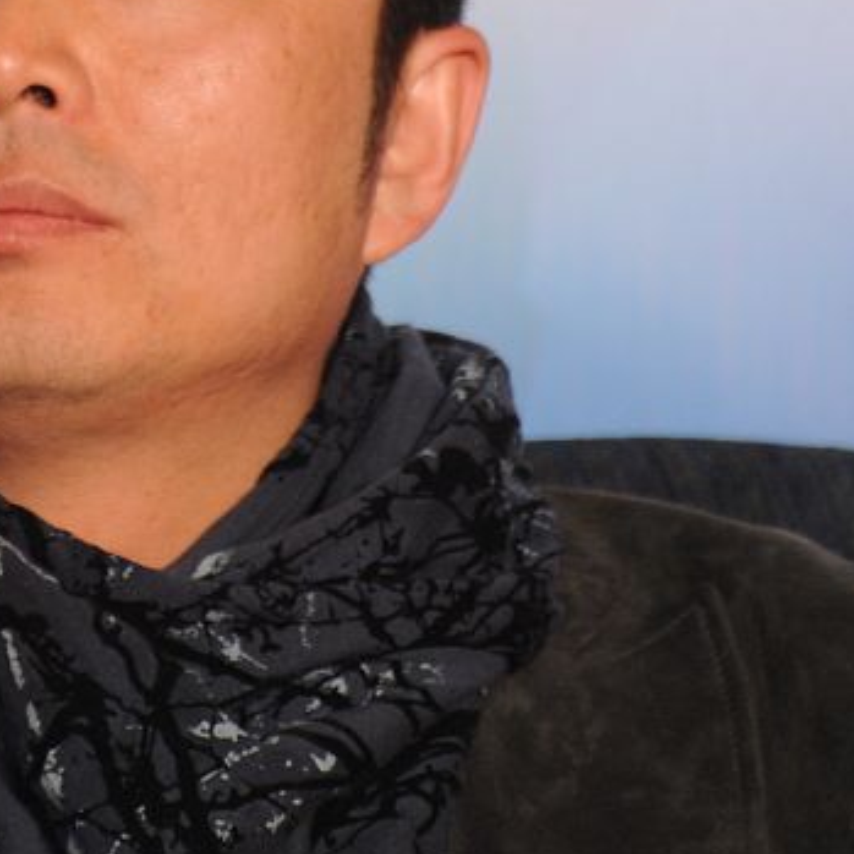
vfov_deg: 2.0
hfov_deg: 2.0
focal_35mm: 877
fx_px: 24479
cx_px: -54
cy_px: 6
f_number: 5.6
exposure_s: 1/200
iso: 1600
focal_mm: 300
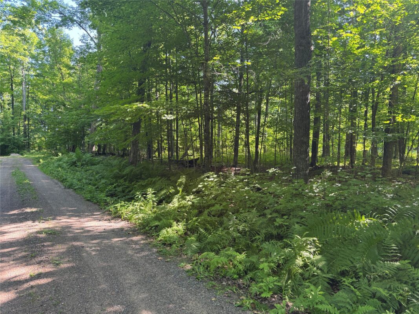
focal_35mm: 24
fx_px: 290
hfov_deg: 71.6
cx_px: 210
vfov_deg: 56.8
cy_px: 157
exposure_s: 1/121
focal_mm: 6.76
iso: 125
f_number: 1.78
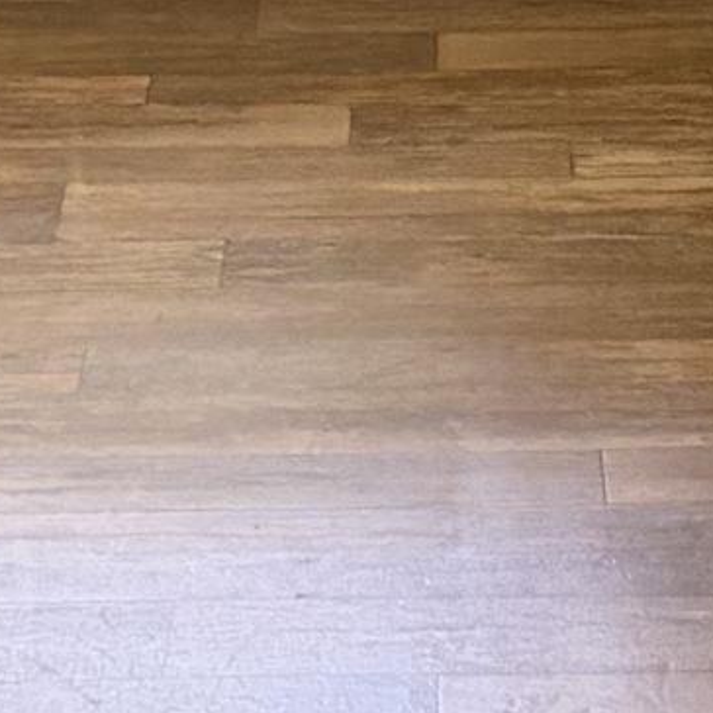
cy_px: -411
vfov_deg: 9.5
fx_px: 4171
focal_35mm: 179
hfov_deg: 9.8
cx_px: 223
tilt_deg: -9.7
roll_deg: +1.2
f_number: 1.78
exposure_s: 1/44
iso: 800
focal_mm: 6.76
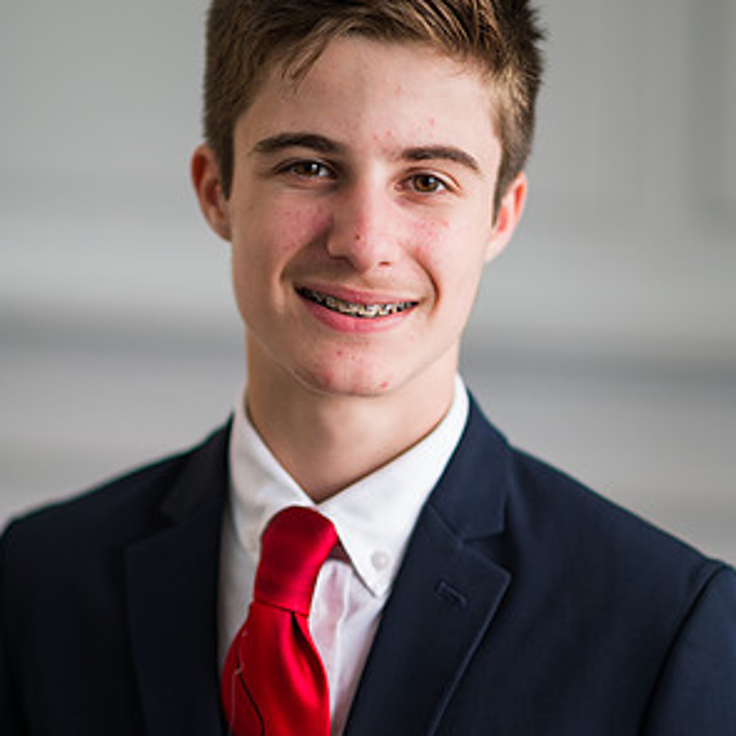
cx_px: 368
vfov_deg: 15.8
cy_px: 404
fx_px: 2646
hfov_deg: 15.8
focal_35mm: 110
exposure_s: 1/320
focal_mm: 85
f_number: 2
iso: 320
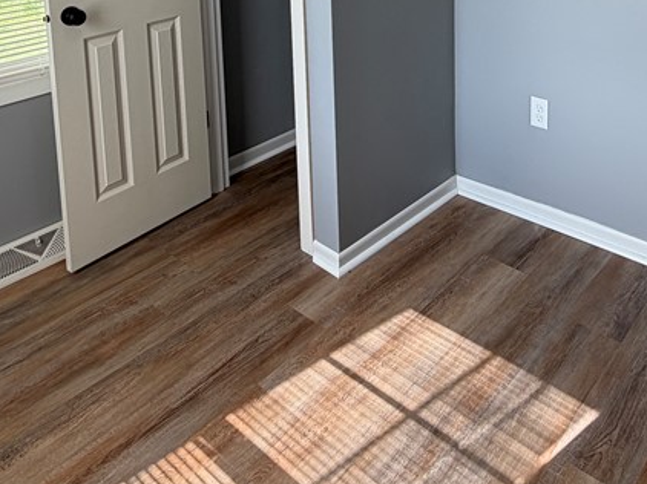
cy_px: -66
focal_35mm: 34
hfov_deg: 53.4
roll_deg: +1.3
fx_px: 635
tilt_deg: -6.0
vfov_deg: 35.0
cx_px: 405
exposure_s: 1/127
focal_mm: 2.22
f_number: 2.2
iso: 40
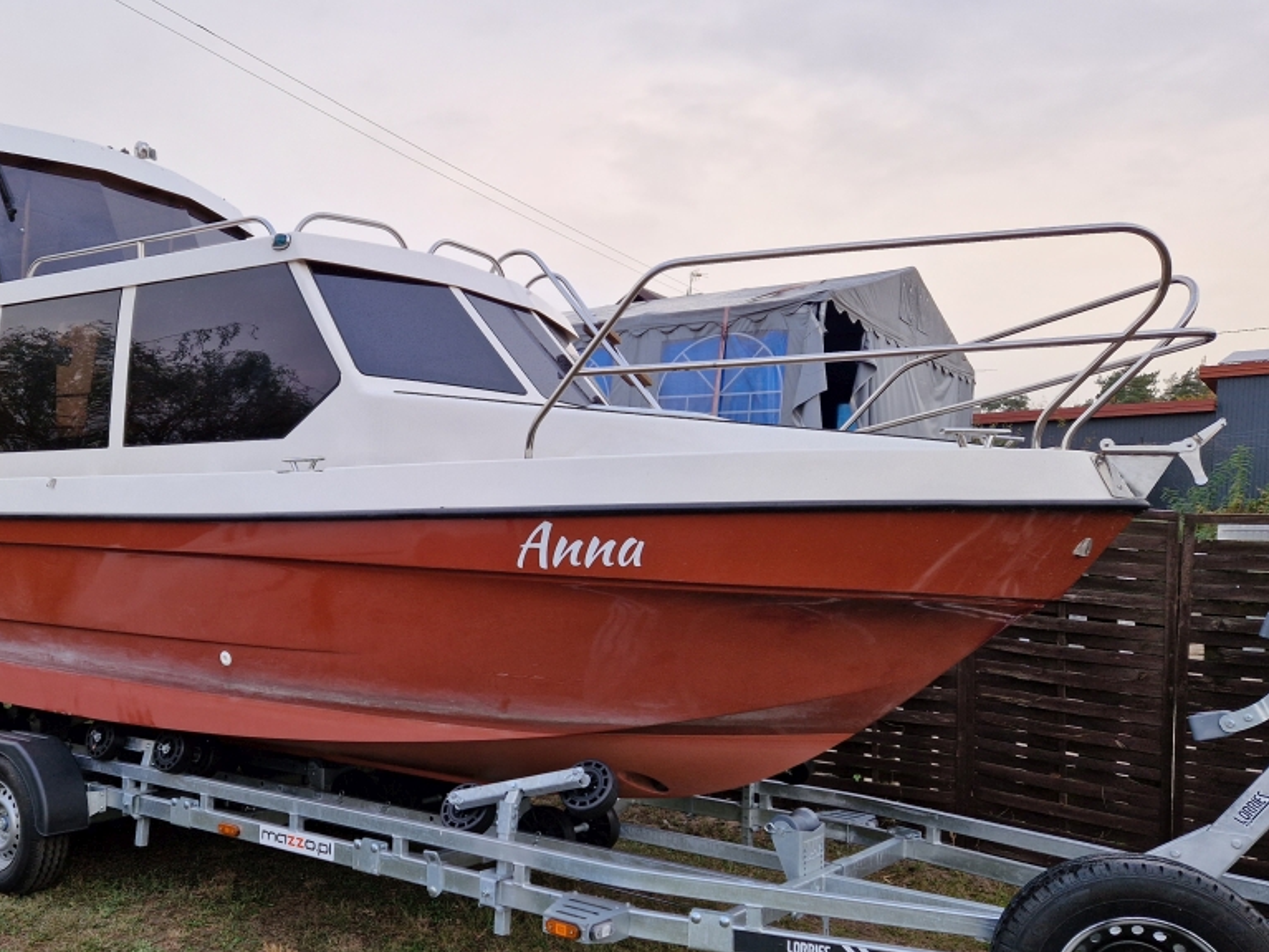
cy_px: 599
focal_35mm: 32
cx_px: 462
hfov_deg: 56.0
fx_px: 1173
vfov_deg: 43.8
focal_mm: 5.4
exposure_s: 1/180
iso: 50
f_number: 1.8
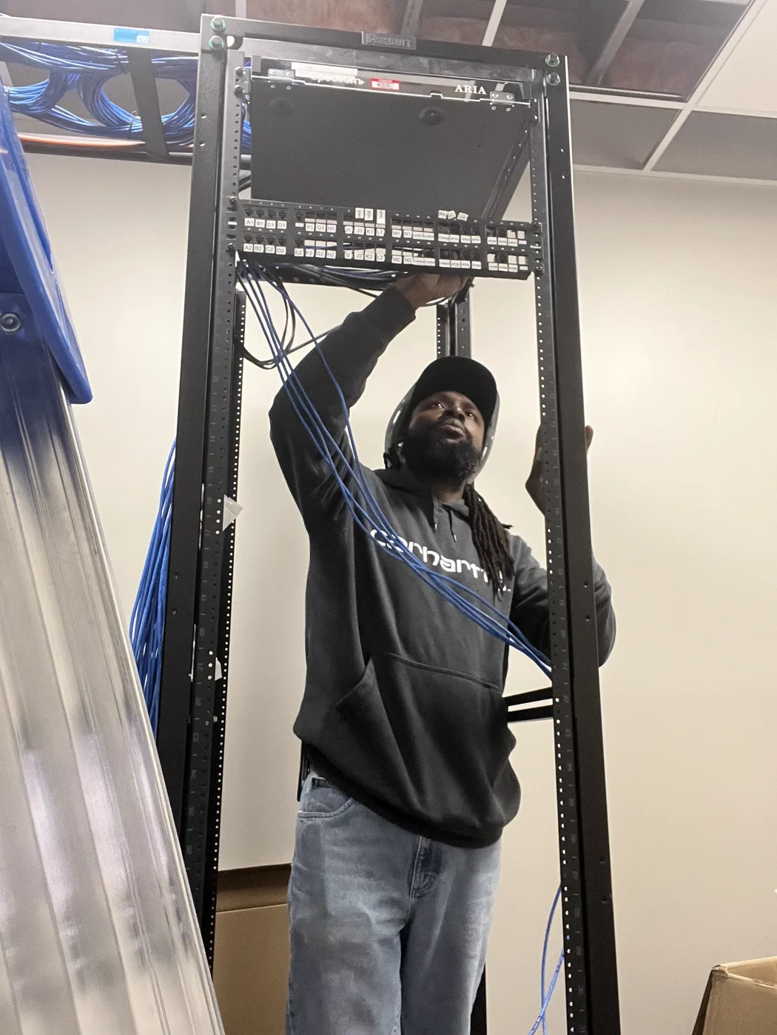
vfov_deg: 60.0
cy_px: 518
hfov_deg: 46.8
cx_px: 388
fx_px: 898
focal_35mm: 30
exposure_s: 1/60
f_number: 2.2
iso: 320
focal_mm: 2.71
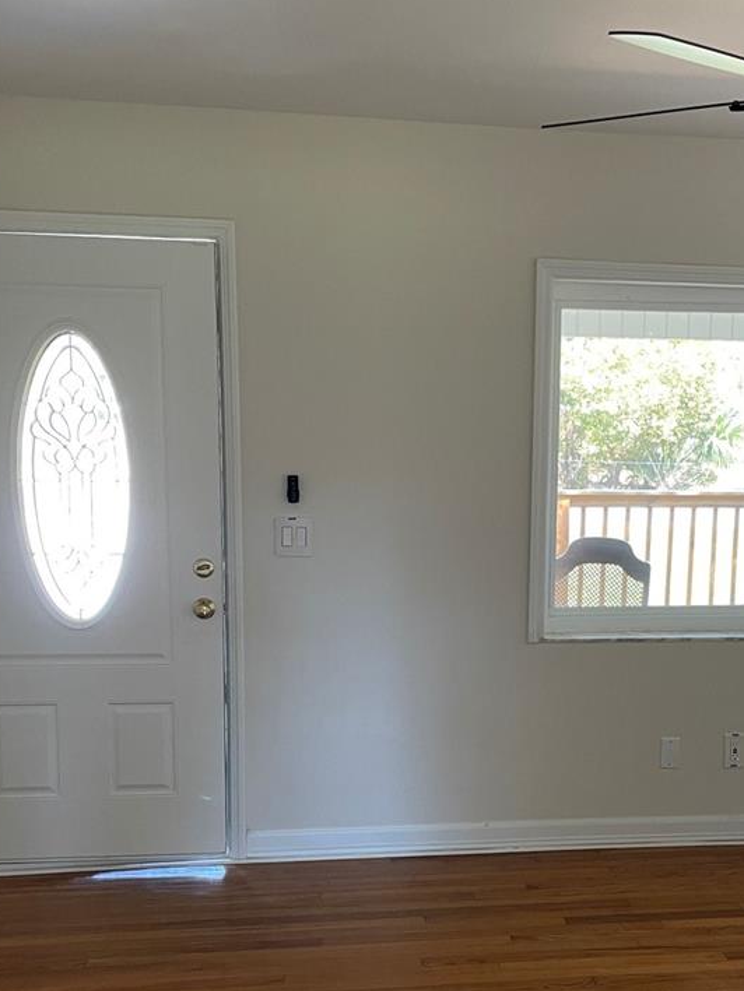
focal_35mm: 44
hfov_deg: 32.7
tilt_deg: -9.1
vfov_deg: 42.6
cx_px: 474
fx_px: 1261
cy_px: 628
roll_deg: -0.6
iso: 125
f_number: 1.6
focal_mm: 4.2
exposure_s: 1/65
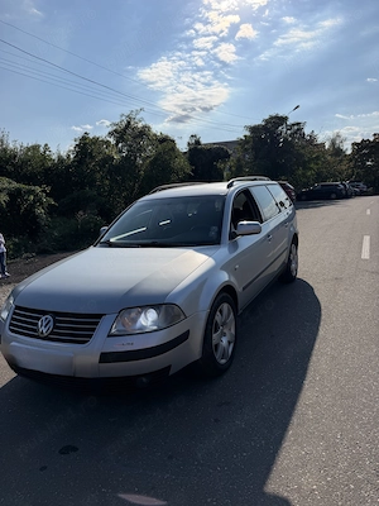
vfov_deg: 71.6
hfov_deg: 56.8
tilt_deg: -10.3
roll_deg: +3.6
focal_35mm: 24
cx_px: 190
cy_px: 253
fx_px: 350
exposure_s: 1/14286
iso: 100
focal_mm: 6.76
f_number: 1.78
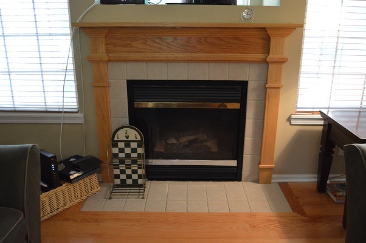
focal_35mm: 30
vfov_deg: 43.5
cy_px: 122
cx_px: 183
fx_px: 305
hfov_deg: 62.0
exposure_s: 1/60
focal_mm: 20
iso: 2800
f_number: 3.5
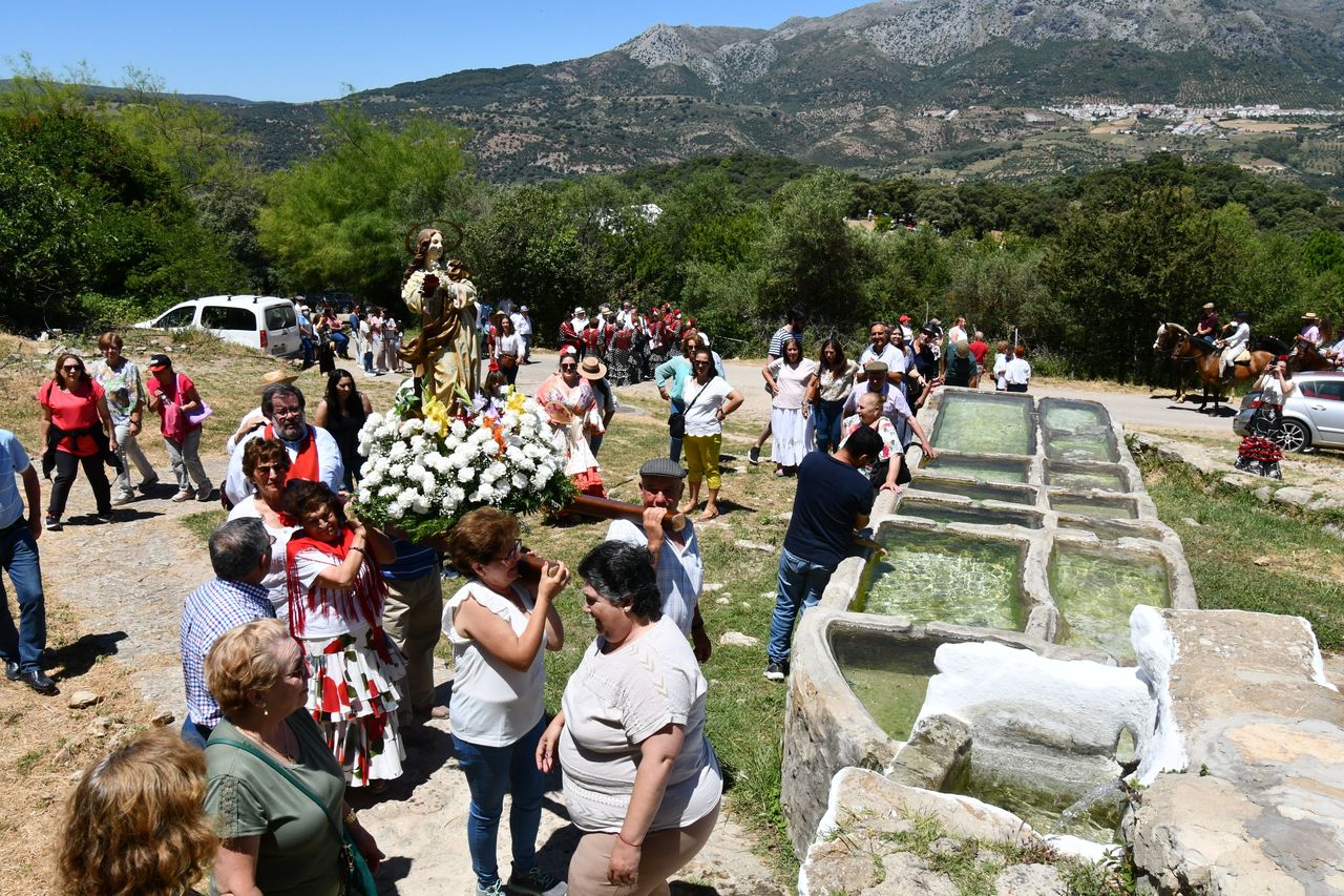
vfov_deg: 43.6
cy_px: 448
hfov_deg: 61.9
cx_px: 672
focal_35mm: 30
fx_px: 1120
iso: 500
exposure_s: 1/800
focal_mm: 20
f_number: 14
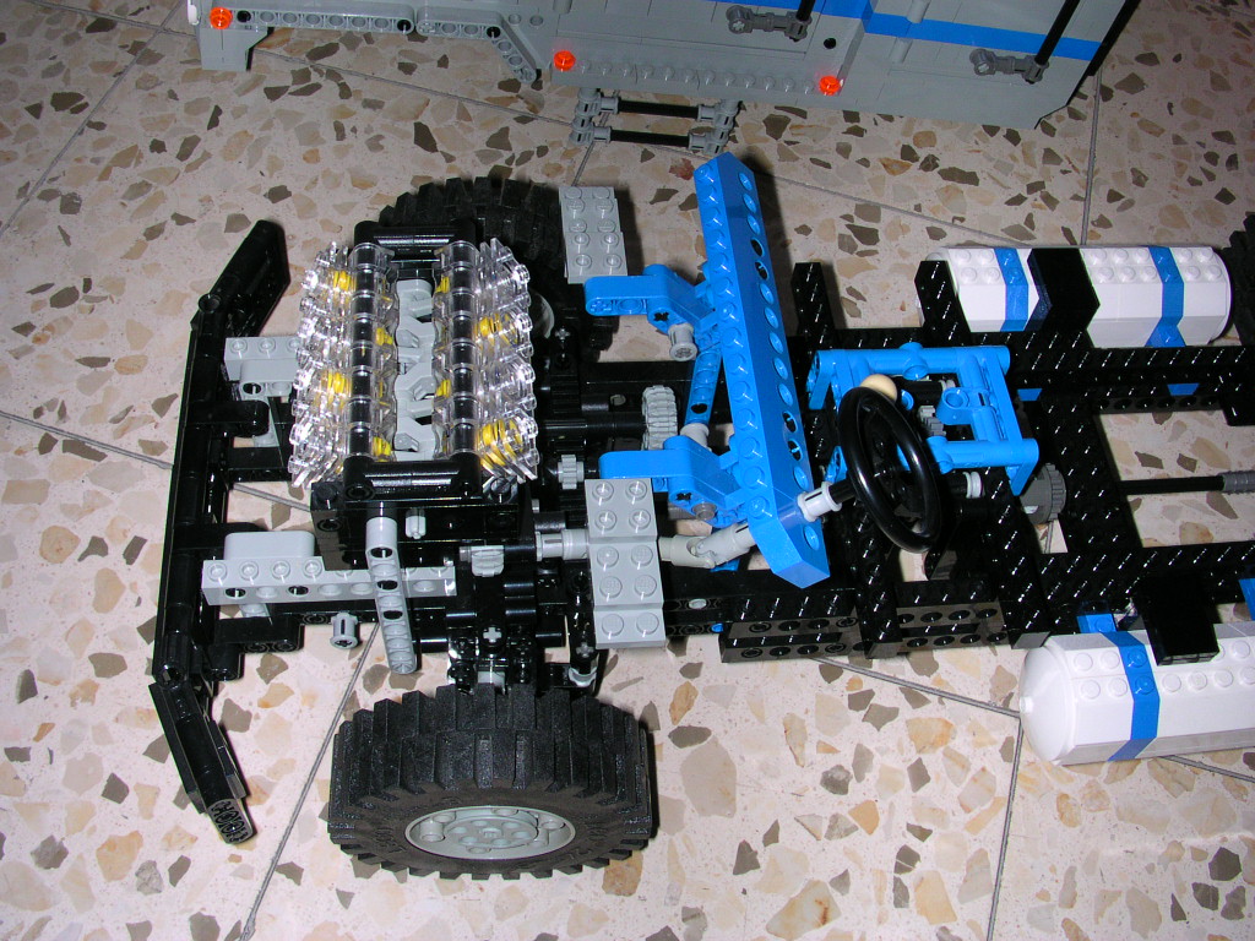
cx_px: 628
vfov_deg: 38.7
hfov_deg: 50.1
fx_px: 1341
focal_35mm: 37
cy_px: 470
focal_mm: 5.6
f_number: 4.5
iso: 100
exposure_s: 1/60
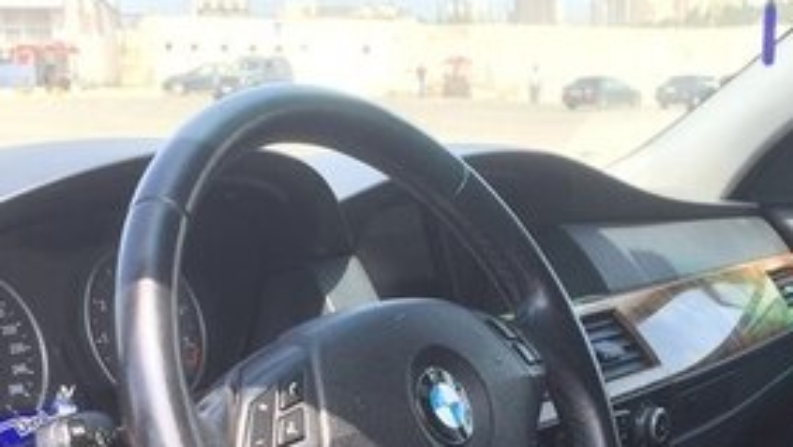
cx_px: 501
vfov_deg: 15.5
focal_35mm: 74
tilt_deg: -16.8
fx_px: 1557
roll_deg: -0.3
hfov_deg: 28.5
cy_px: 583
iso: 32
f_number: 2.2
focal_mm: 4.15
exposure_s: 1/262
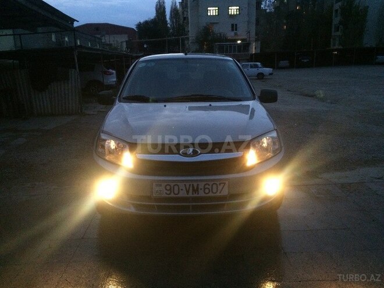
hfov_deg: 61.7
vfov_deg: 48.2
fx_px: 322
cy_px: 144
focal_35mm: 29
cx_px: 192
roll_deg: +0.3
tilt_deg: -15.0
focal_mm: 4.15
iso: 400
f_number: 2.2
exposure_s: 1/17
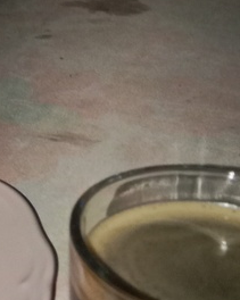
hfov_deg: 17.3
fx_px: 755
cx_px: -41
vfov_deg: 22.2
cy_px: 56
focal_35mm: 85
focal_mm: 3.4
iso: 454
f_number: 2.2
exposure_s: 1/33.3
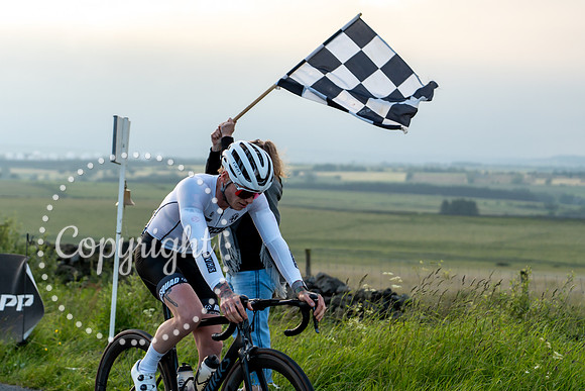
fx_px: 1451
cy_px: 142
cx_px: 212
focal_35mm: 89
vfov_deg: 15.3
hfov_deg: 22.7
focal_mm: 70
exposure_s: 1/1250
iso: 400
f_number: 3.2
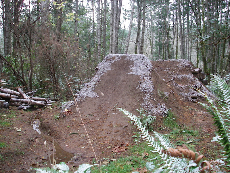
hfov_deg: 49.0
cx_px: 115
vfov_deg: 37.7
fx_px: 252
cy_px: 86
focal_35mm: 38
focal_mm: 6.3
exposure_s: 1/40
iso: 200
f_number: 3.3
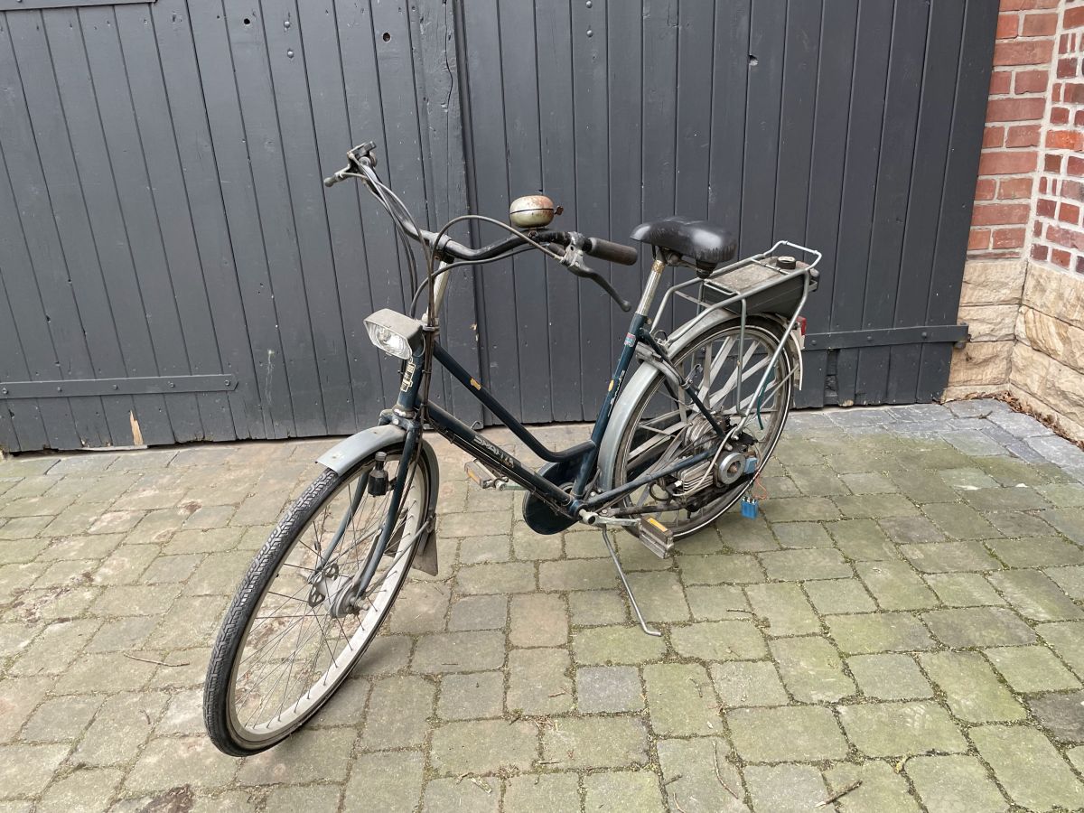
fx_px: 814
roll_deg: +2.6
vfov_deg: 53.1
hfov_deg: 67.3
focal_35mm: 26
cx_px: 542
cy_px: 406
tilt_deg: -20.6
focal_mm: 4.2
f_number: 1.6
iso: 125
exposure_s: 1/121
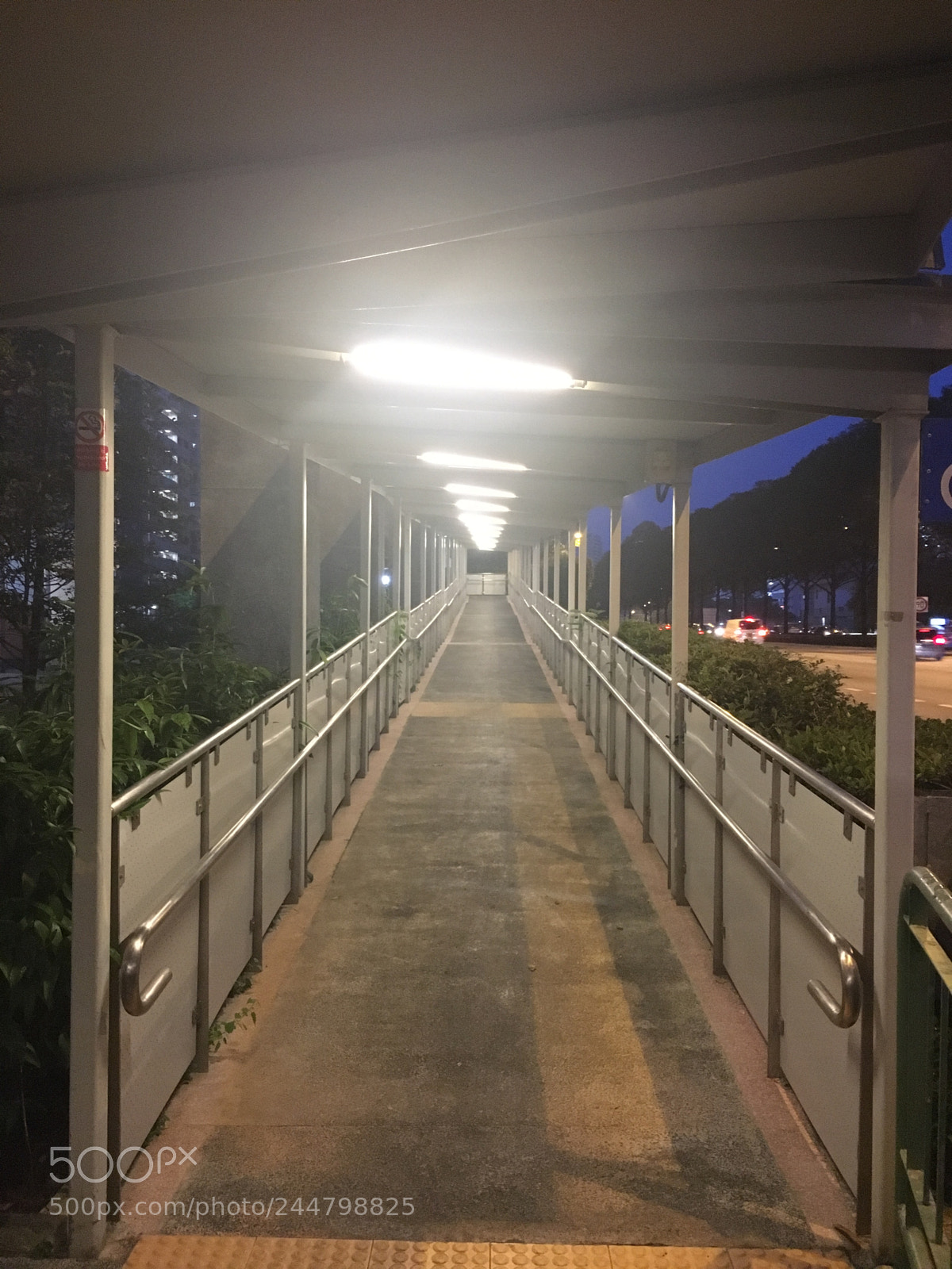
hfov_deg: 48.2
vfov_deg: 61.7
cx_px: 476
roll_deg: -0.3
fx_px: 1063
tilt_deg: +0.9
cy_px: 634
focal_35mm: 29
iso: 320
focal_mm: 4.15
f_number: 2.2
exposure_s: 1/17
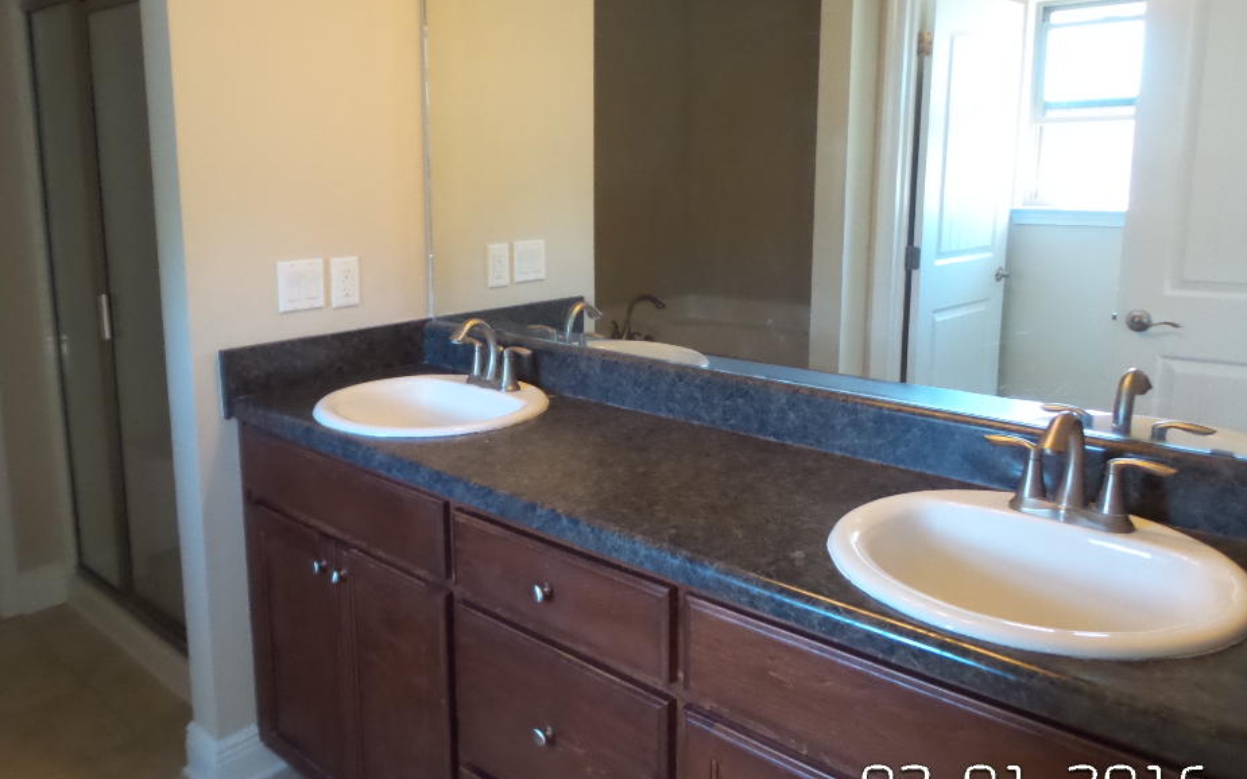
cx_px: 570
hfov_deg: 68.3
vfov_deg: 45.8
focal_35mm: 27
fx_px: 918
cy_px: 319
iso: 640
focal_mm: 4.1
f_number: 2.8
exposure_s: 1/30
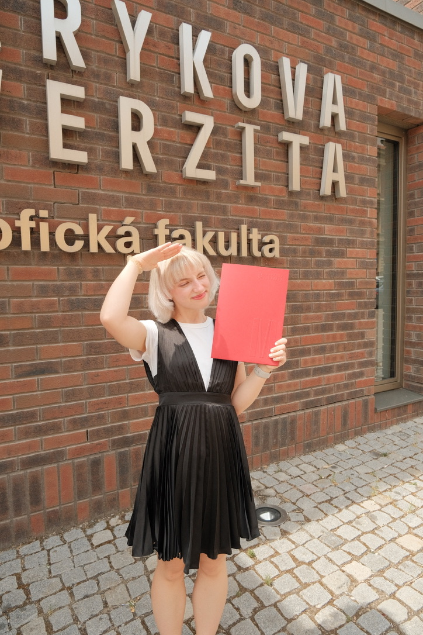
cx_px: 212
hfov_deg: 55.1
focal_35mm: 23
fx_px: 405
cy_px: 318
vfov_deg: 76.1
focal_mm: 15
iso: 1000
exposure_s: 1/1000
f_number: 5
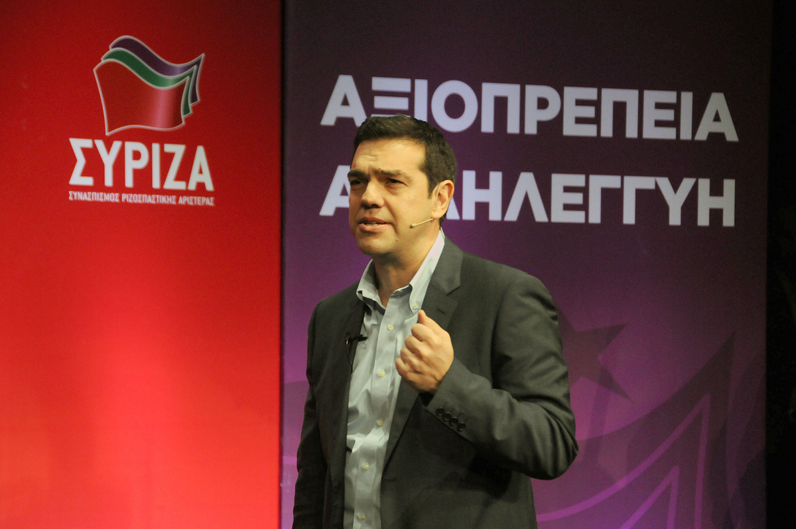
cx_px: 398
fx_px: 2981
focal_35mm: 135
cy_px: 264
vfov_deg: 10.1
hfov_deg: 15.2
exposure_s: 1/160
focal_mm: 90
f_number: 5.3
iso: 1600
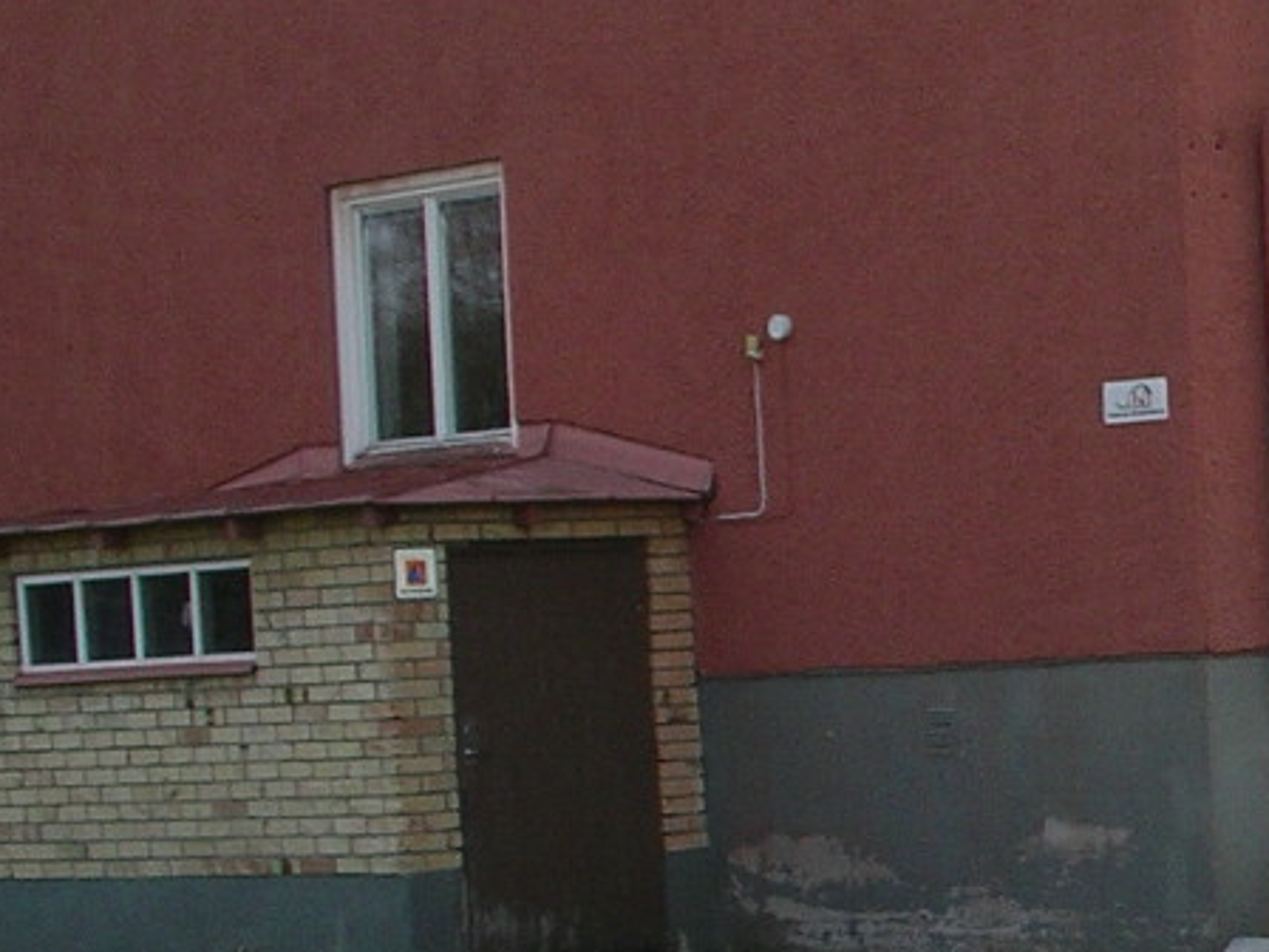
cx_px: 2113
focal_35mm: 132
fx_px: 4839
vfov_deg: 11.2
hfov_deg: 13.7
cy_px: 632
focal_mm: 7.8
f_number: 4.3
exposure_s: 1/218
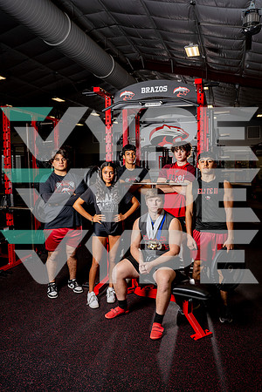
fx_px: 306
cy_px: 196
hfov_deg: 46.4
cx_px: 131
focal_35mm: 28
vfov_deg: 65.5
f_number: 6.3
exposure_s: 1/250
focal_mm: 28
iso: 100
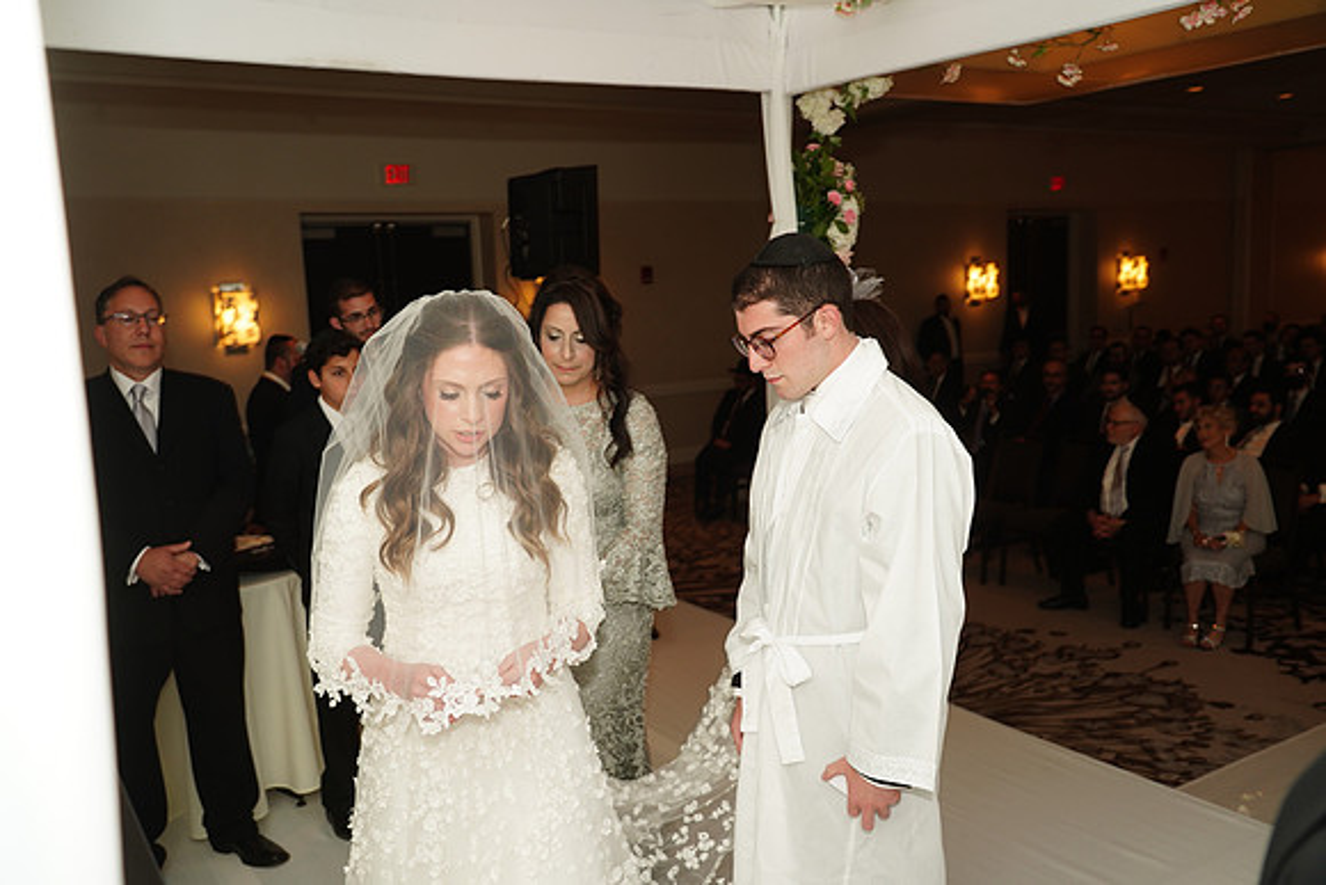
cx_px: 663
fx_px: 1105
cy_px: 442
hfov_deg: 61.9
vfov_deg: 43.6
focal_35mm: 30
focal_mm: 30
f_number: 4.5
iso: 500
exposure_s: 1/80
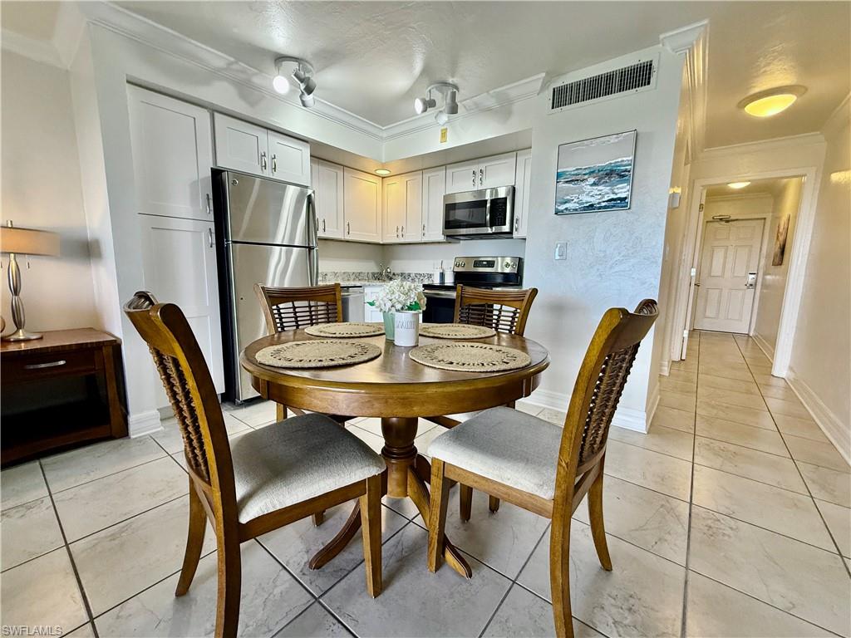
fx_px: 344
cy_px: 319
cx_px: 426
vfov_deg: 85.7
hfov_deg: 102.1
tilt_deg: -8.1
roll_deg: +0.2
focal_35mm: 14
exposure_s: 1/120
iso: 200
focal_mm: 2.22
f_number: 2.2
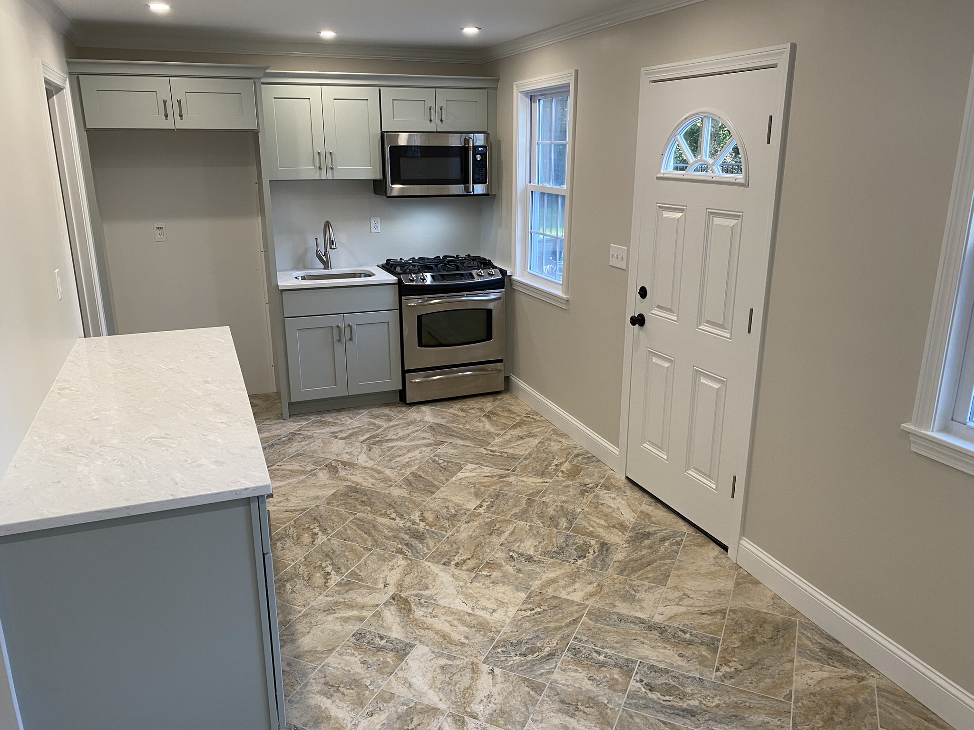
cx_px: 487
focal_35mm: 26
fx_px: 732
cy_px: 365
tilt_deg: -15.3
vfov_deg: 53.1
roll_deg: +0.3
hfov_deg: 67.3
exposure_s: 1/60
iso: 100
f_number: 1.8
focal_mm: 4.25
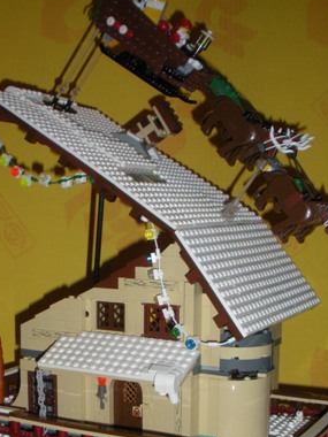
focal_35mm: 59
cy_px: 331
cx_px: 120
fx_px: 745
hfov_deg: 24.7
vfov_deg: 32.1
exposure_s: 1/60
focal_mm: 6.3
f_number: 3.5
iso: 200
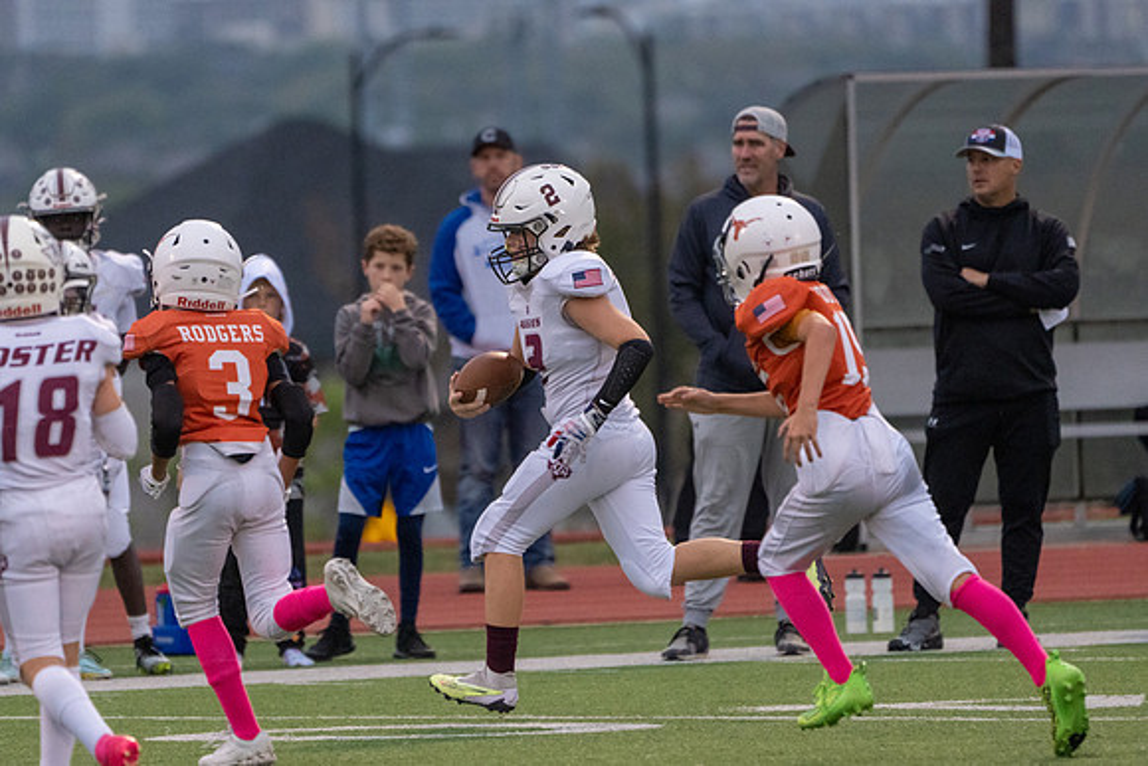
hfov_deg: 3.8
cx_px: 549
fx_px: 17533
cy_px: 374
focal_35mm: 550
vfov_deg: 2.5
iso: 4000
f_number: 5.6
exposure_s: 1/1000
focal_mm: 400
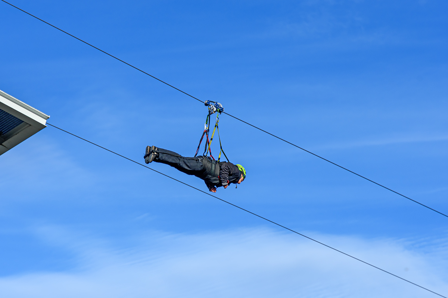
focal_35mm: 120
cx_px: 224
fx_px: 1493
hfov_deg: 17.1
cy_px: 149
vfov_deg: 11.4
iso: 200
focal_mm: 80
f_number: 8
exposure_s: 1/800
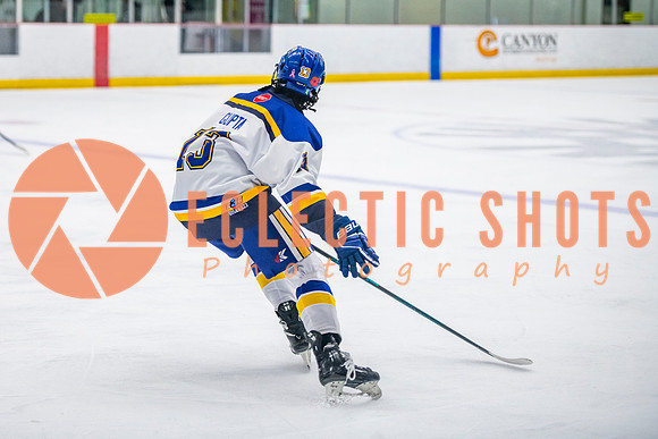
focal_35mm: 115
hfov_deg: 17.7
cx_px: 248
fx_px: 2109
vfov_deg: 11.9
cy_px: 171
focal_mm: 92
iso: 2000
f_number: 3.2
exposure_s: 1/640
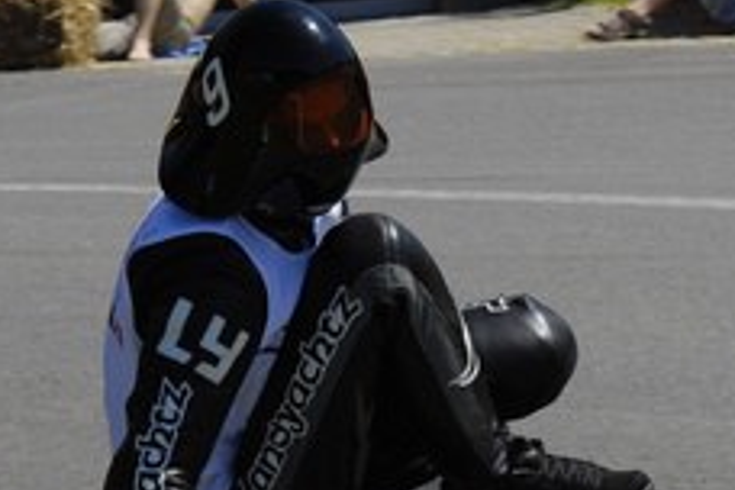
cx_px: 658
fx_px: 3899
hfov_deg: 10.7
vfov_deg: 7.2
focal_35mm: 191
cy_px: 461
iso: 320
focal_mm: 44
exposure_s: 1/1000
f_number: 7.1
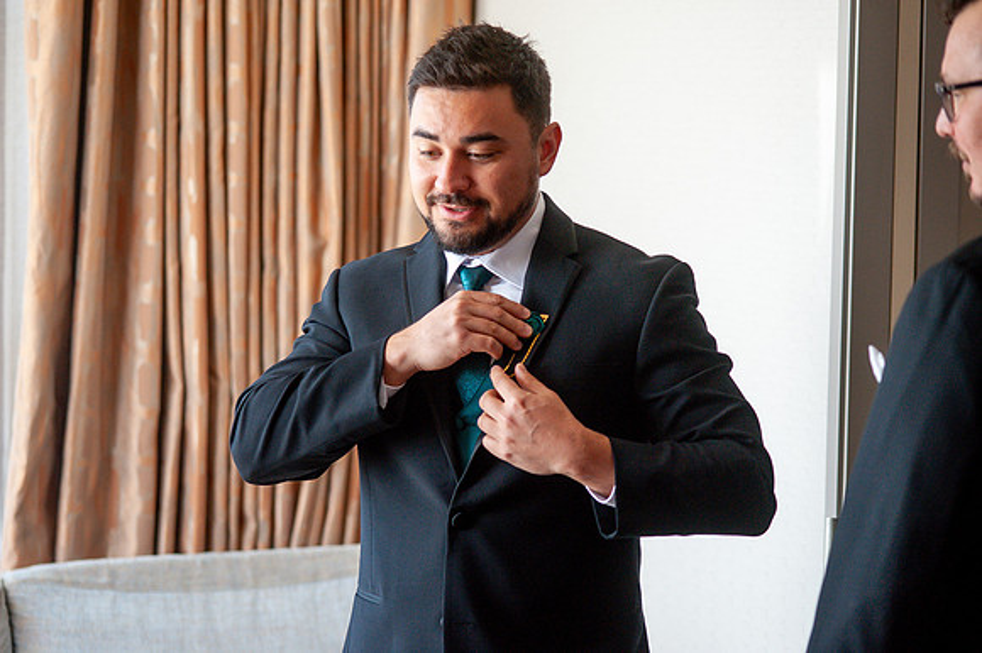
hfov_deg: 19.5
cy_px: 326
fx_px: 2862
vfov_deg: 13.0
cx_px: 491
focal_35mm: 105
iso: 2000
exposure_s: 1/640
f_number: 4
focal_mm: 105
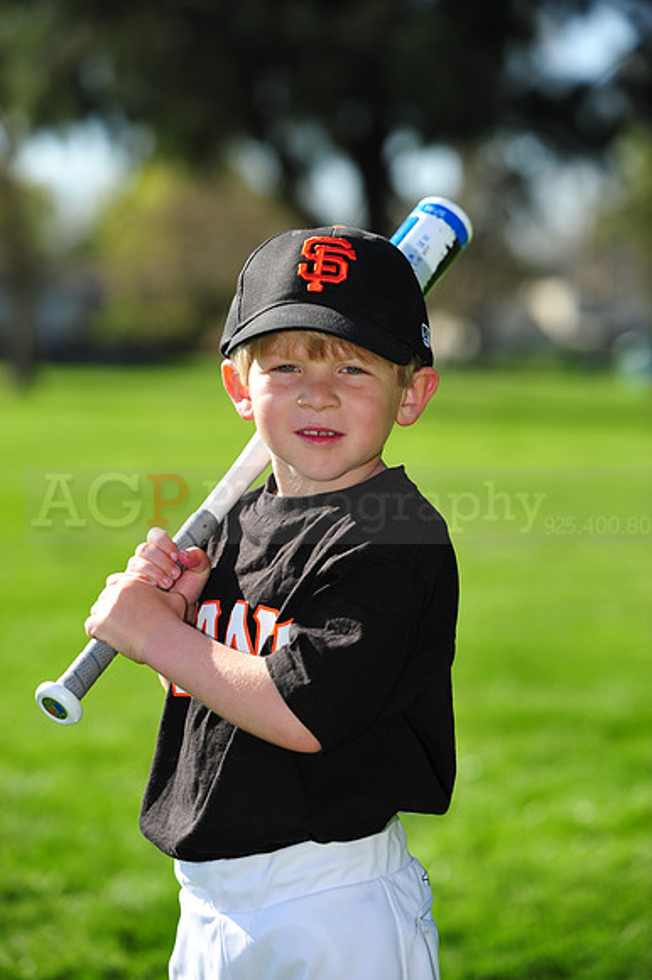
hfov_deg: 12.2
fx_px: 3046
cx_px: 326
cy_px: 490
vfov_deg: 18.3
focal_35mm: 112
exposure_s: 1/1000
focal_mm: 112
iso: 200
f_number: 4.5
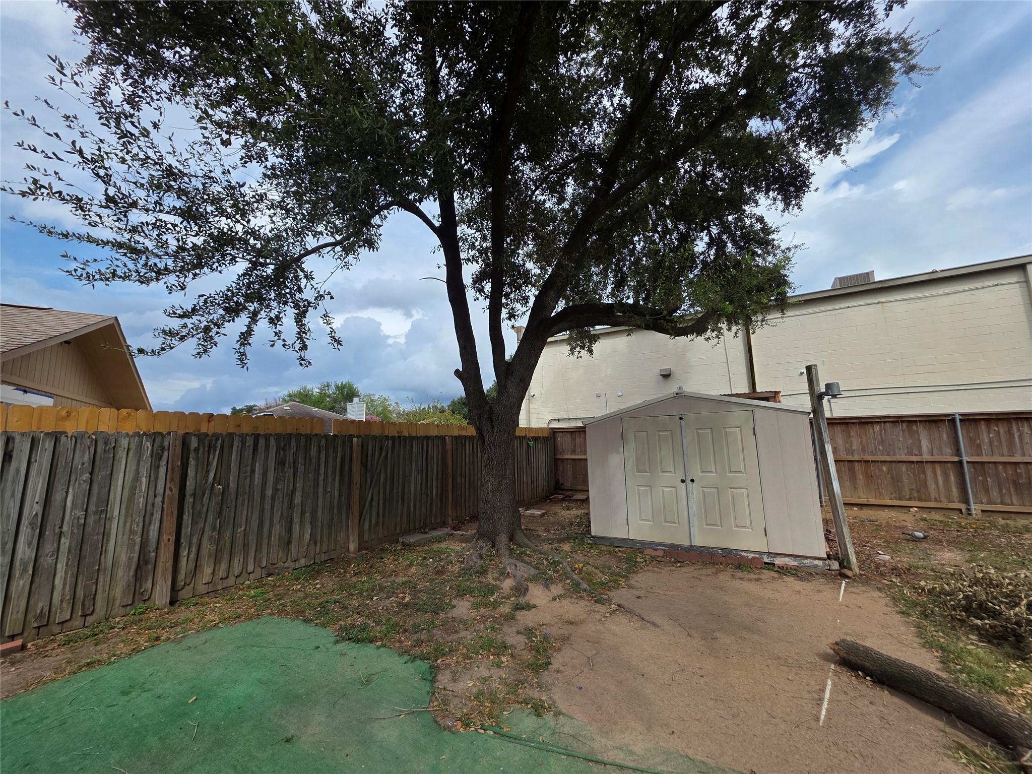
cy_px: 387
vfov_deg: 89.9
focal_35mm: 13
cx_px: 516
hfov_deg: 106.2
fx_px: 388
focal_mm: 2.2
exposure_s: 1/1654
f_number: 1.9
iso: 40
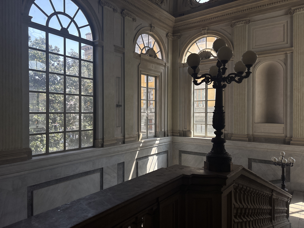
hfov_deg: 67.3
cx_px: 152
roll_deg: -0.2
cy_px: 114
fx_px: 228
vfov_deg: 53.1
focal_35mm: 26
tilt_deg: -0.2
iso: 50
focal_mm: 5.96
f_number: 1.6
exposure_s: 1/512
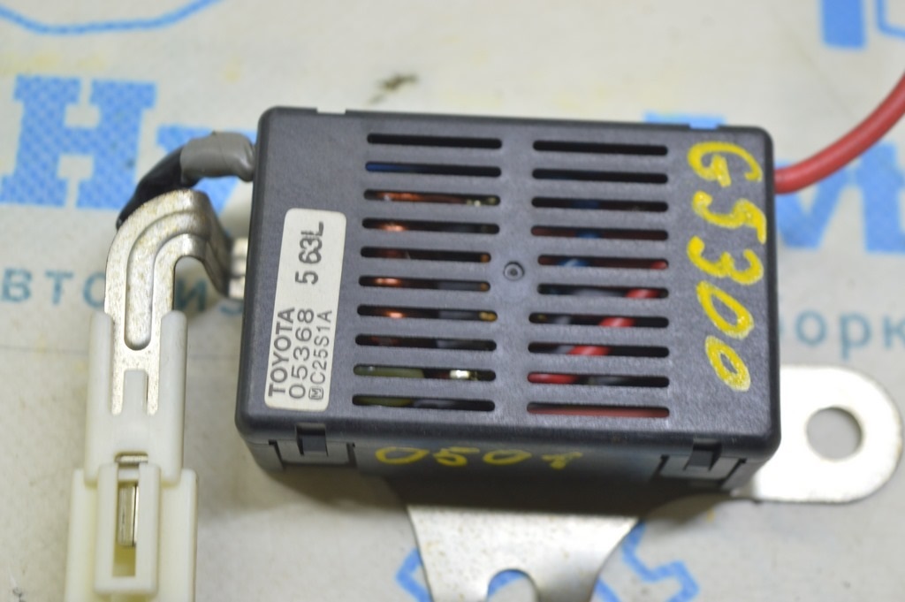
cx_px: 452
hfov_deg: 29.3
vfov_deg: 19.7
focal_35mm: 69
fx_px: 1733
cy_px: 301
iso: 400
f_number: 5.6
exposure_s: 1/20
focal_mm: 46
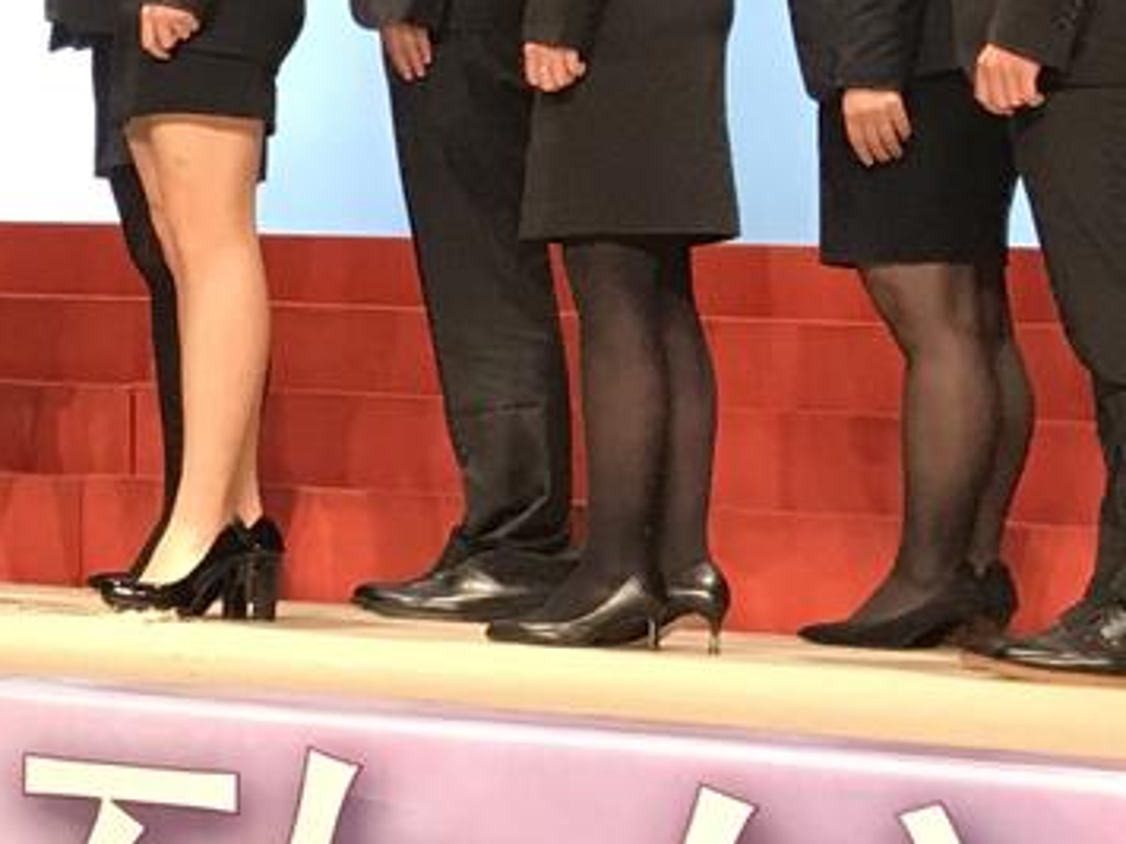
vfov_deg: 11.5
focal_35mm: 126
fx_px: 4099
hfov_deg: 13.8
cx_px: -974
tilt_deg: +7.4
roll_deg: -2.5
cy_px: -187
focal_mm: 3.99
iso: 40
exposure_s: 1/23
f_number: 1.8
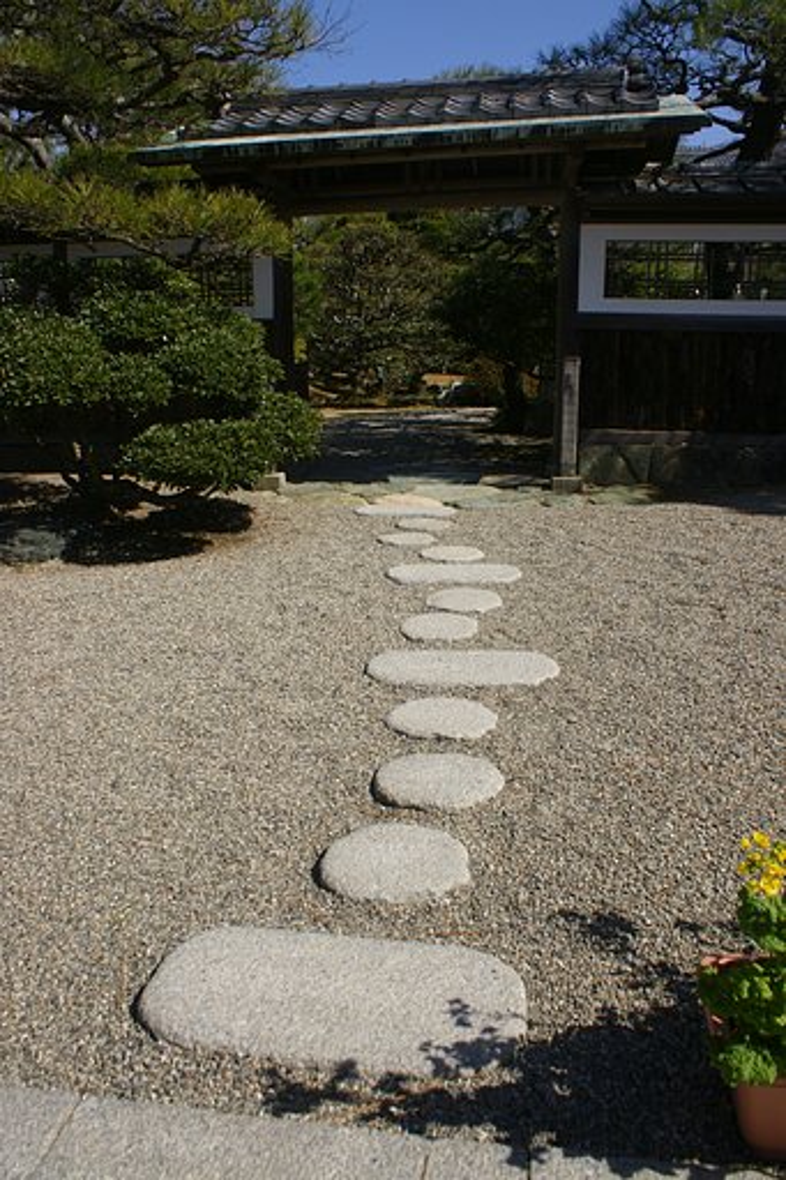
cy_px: 590
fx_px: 885
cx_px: 393
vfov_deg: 67.4
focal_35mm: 27
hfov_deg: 47.9
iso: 200
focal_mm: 18
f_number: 9
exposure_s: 1/640
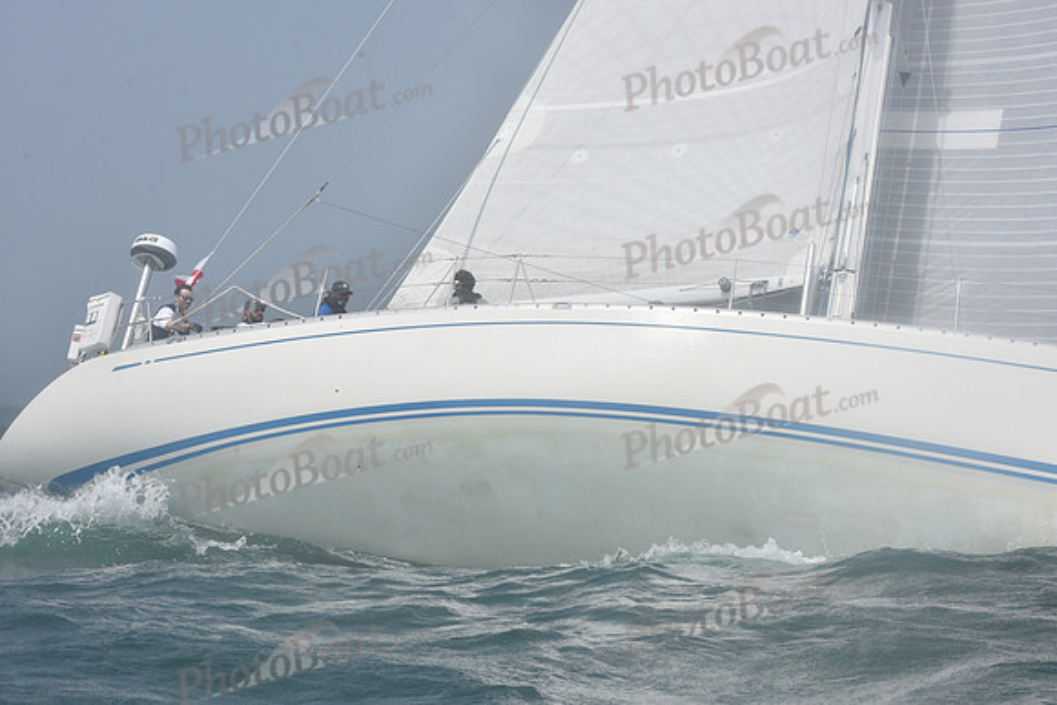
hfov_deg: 21.5
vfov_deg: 14.4
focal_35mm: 95
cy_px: 352
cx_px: 528
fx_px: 2790
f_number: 14
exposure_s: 1/800
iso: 320
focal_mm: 95
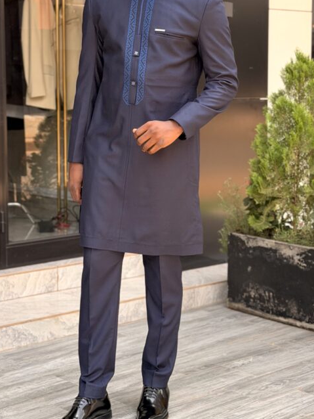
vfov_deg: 25.3
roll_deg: +0.1
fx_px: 931
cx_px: 159
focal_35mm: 77
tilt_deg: -6.1
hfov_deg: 19.2
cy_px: 177
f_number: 1.78
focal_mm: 6.76
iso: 80
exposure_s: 1/503
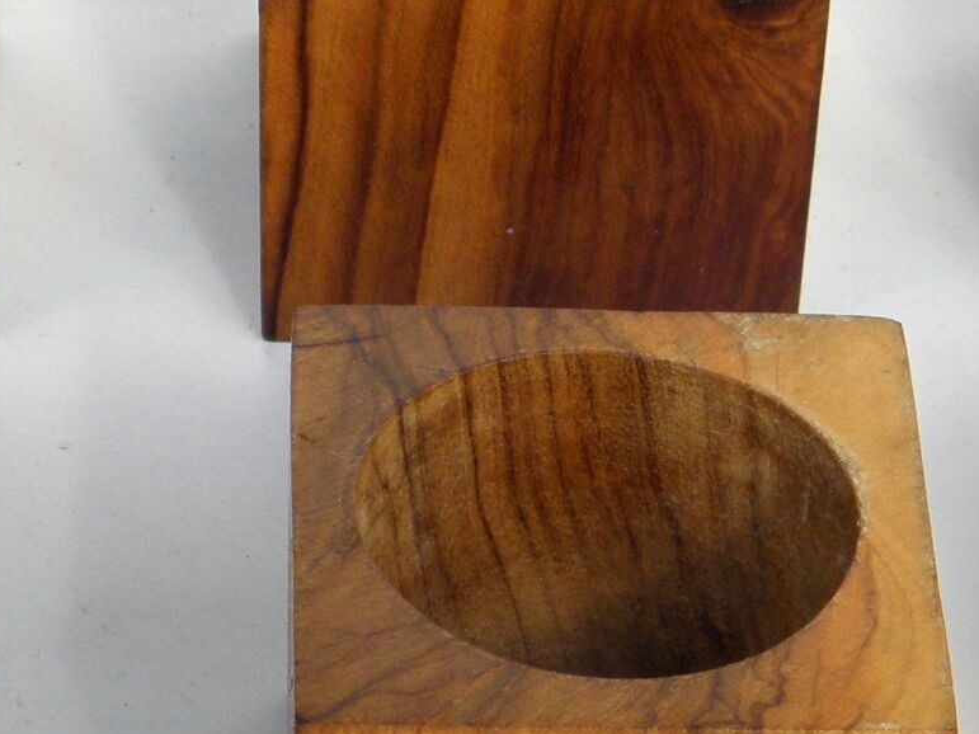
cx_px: 597
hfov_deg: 12.7
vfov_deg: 9.5
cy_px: 405
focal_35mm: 156
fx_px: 4411
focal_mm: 8.6
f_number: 3.9
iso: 100
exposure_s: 1/250
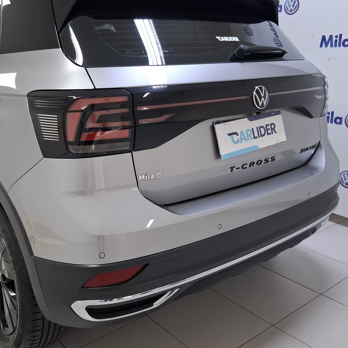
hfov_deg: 46.9
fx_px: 398
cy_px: 158
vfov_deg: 47.2
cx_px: 136
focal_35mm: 35
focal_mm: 5.54
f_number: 1.8
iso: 250
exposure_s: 1/60
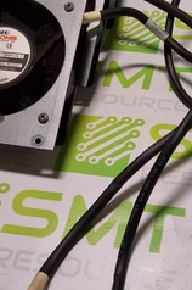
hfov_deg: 27.0
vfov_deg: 39.5
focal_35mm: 49
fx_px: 393
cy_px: 211
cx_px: 147
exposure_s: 1/156
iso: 32
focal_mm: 2.91
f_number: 1.9
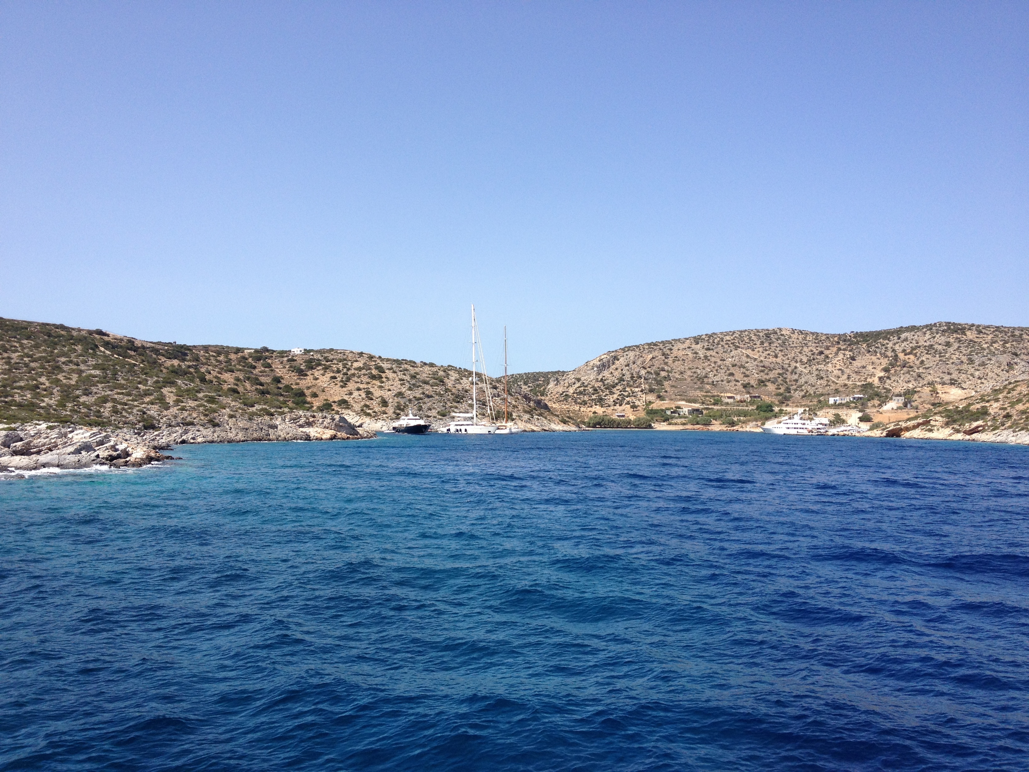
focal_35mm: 35
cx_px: 514
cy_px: 386
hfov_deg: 52.6
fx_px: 1040
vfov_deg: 40.7
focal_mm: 4.28
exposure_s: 1/1623
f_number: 2.4
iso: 50
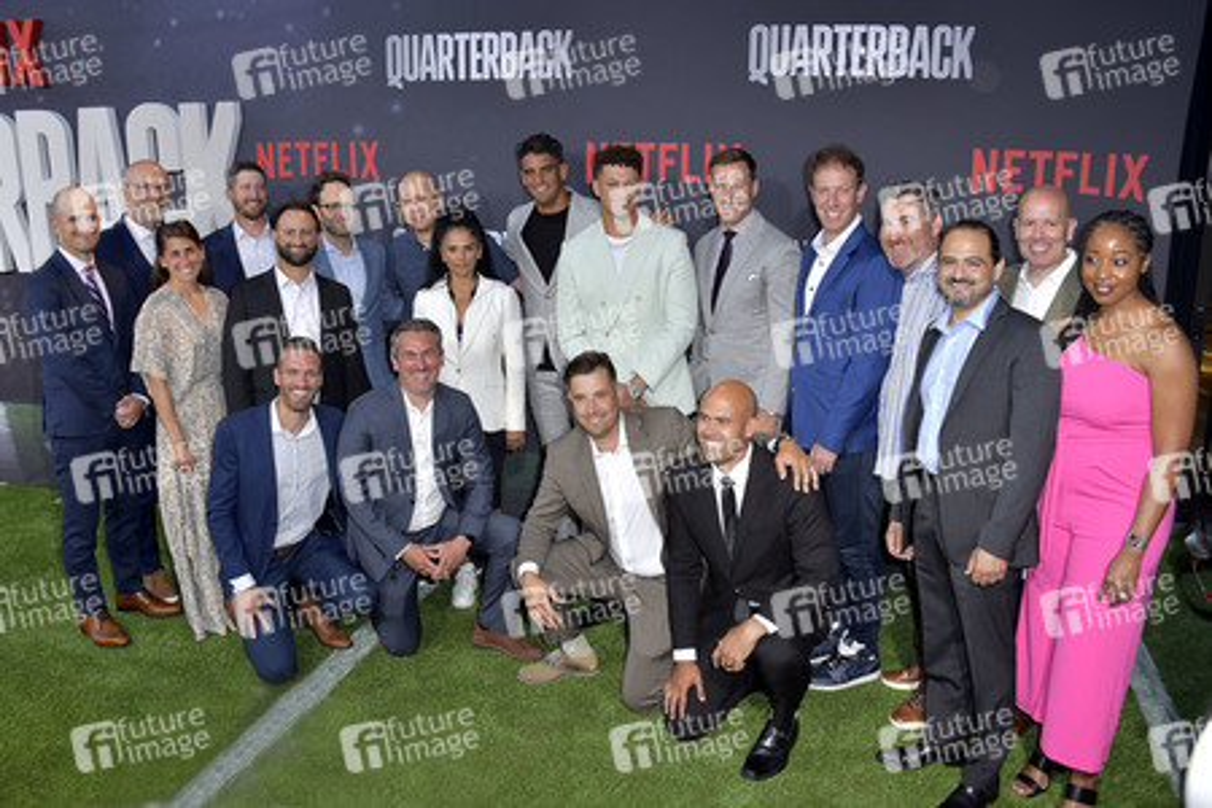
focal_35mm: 28
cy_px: 404
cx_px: 606
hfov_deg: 65.5
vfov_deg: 46.4
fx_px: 943
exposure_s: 1/250
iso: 400
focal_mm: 28
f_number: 6.3
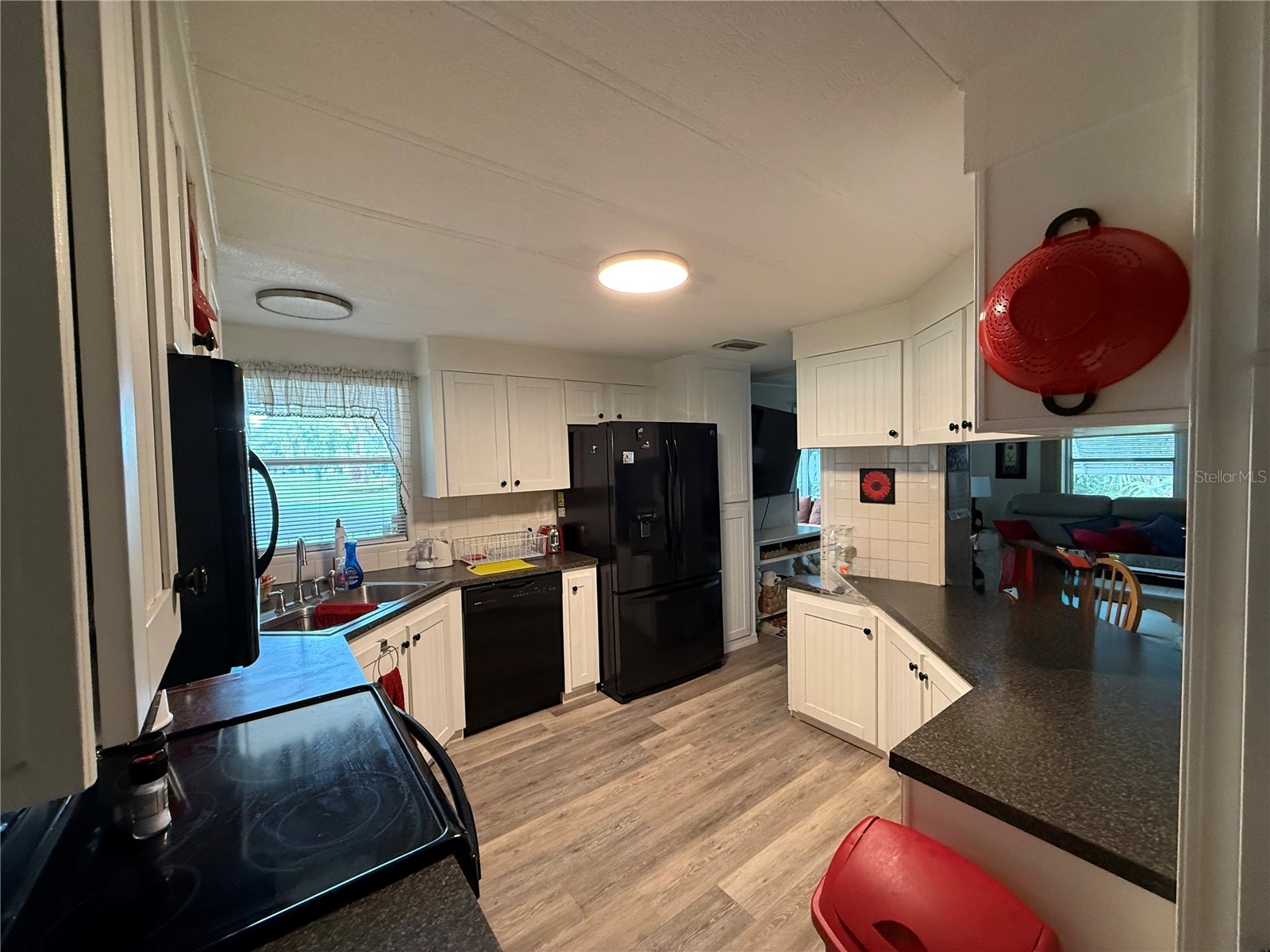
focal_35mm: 14
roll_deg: +1.2
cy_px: 476
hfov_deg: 102.1
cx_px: 635
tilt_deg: -0.7
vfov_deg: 85.7
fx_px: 514
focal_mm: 2.22
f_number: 2.2
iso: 320
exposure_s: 1/60
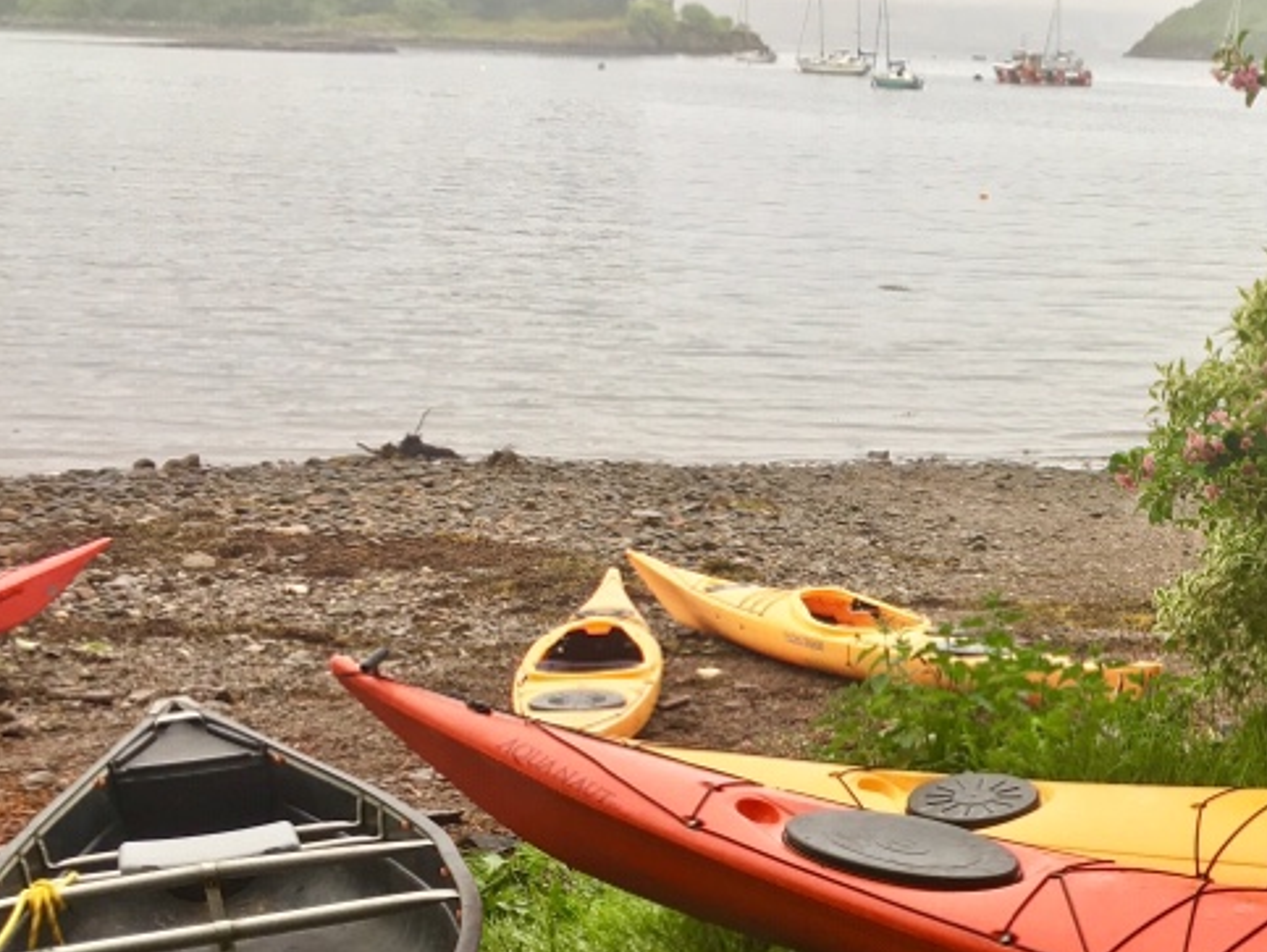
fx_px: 2198
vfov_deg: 23.8
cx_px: 1175
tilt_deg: -20.3
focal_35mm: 60
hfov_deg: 30.5
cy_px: 850
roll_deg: -2.7
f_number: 2.2
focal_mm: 4.15
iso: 32
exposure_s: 1/100
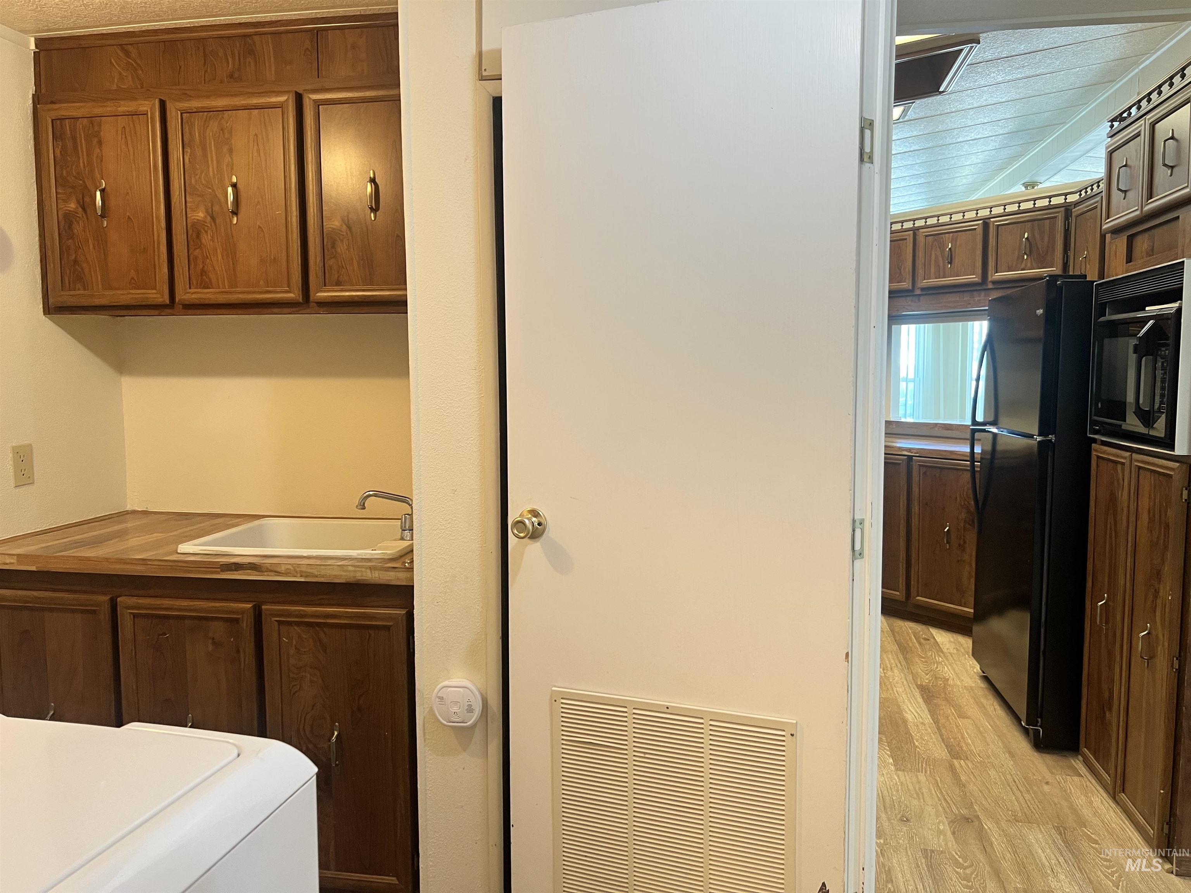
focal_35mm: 26
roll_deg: -0.6
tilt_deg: -5.5
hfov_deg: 67.3
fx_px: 895
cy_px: 446
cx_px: 596
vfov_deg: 53.1
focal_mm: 5.7
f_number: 1.5
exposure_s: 1/60
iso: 80
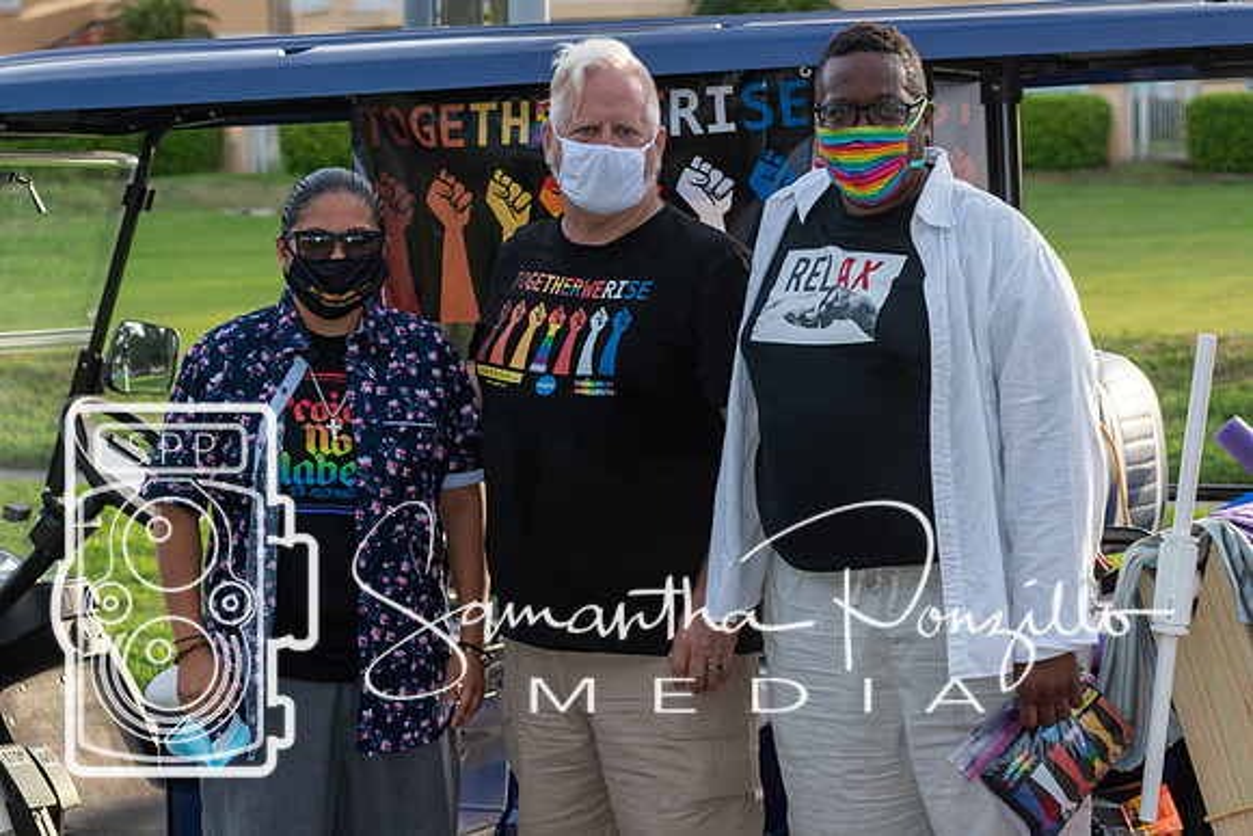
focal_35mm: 110
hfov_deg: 18.5
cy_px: 403
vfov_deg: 12.4
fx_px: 3845
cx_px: 595
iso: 100
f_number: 5.6
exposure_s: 1/125
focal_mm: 70
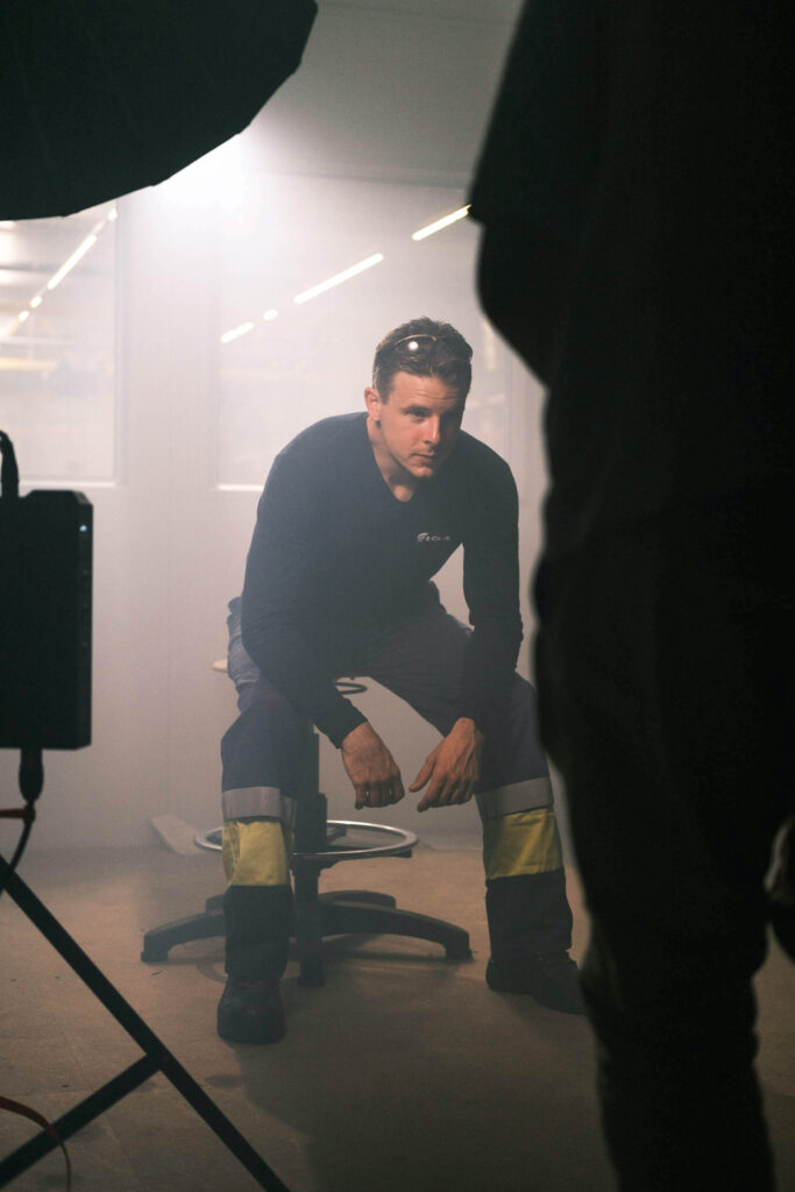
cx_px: 398
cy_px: 596
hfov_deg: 25.5
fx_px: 1755
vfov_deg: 37.5
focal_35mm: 53
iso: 640
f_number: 2
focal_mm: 35
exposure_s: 1/1500
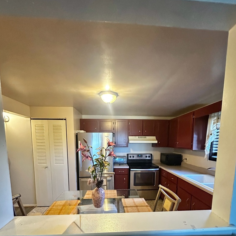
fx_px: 131
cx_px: 119
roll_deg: -1.3
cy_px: 158
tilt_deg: -5.5
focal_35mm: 17
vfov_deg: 81.1
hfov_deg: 84.0
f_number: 2.2
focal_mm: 2.22
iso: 1000
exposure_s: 1/60
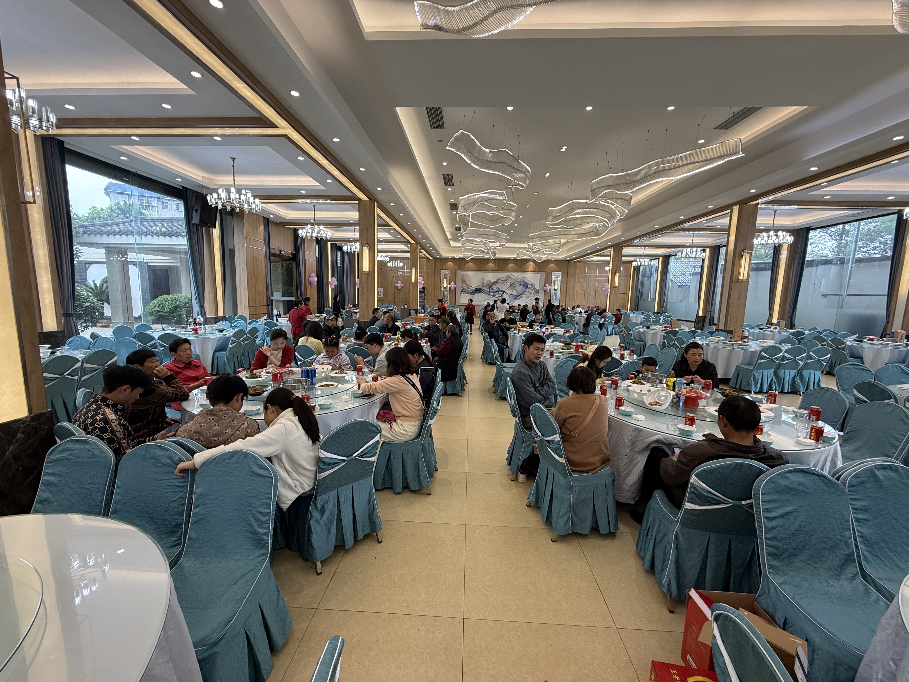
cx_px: 454
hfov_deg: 102.1
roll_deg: -1.3
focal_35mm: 14
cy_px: 341
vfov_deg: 85.7
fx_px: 368
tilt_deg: -7.4
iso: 80
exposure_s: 1/100
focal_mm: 2.22
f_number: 2.2
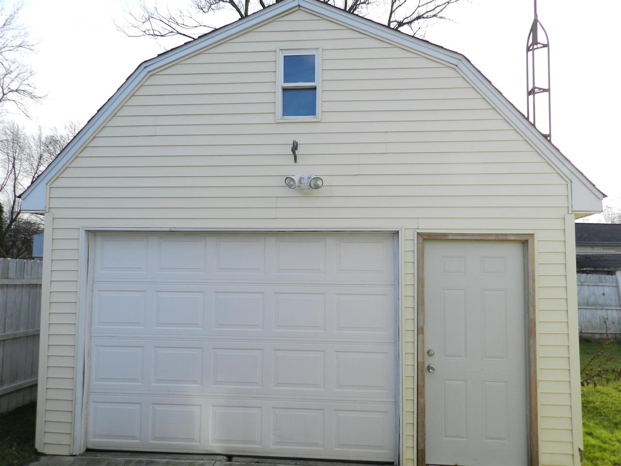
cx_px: 310
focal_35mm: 27
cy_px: 233
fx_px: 484
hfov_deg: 65.3
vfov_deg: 51.4
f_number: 3.6
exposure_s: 1/400
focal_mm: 5
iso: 160
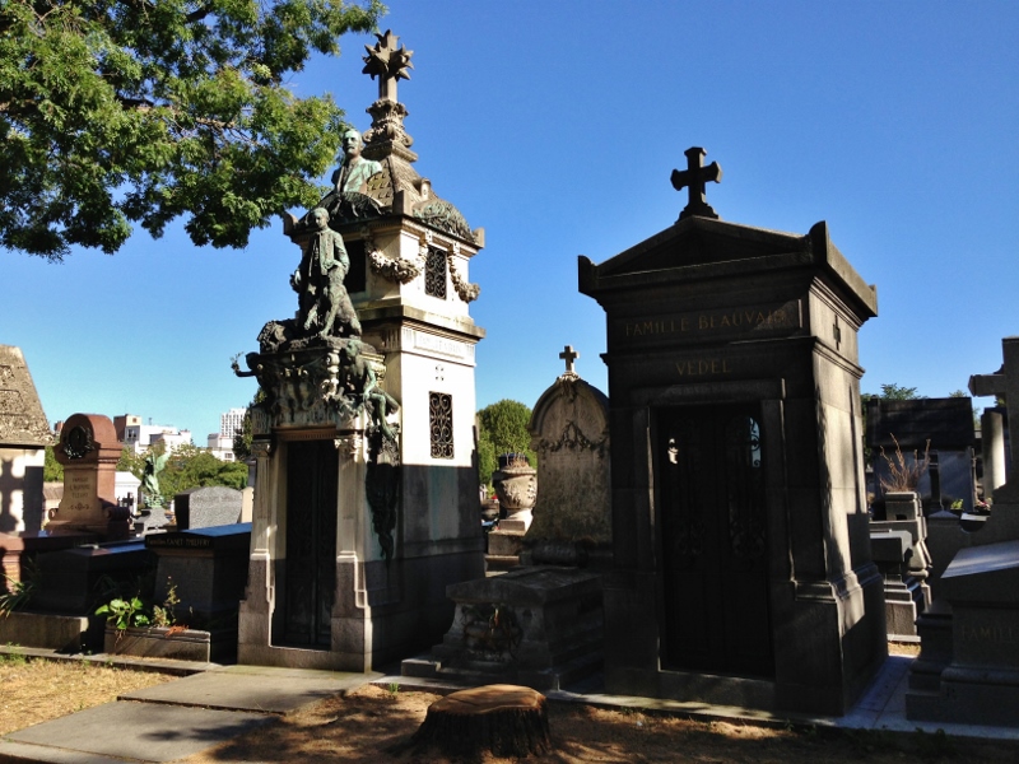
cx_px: 510
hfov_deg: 55.4
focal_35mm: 33
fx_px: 971
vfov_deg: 42.9
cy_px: 382
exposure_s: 1/797
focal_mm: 4.13
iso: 50
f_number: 2.4
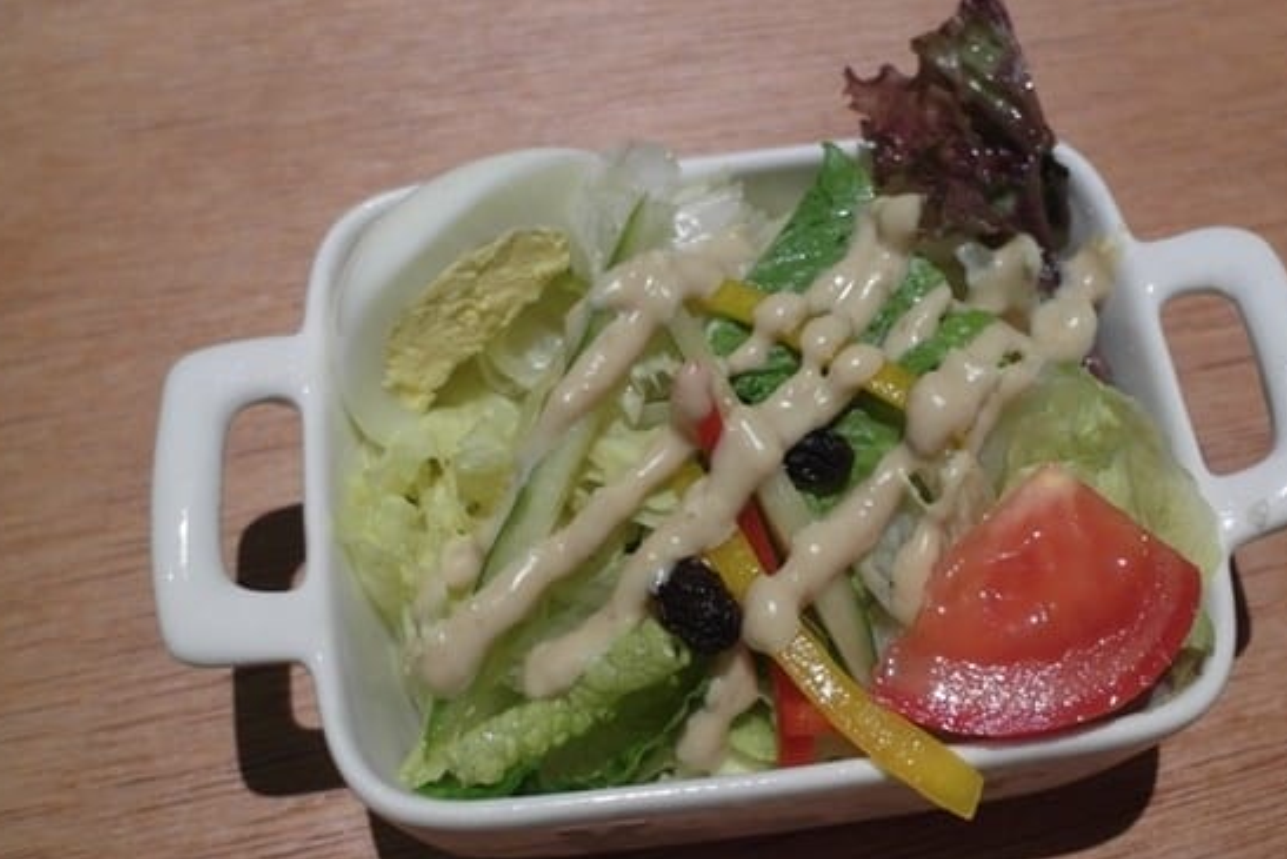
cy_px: 459
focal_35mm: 42
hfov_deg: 46.3
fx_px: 1502
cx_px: 732
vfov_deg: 31.9
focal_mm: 7.3
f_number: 2.2
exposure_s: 1/45
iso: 240
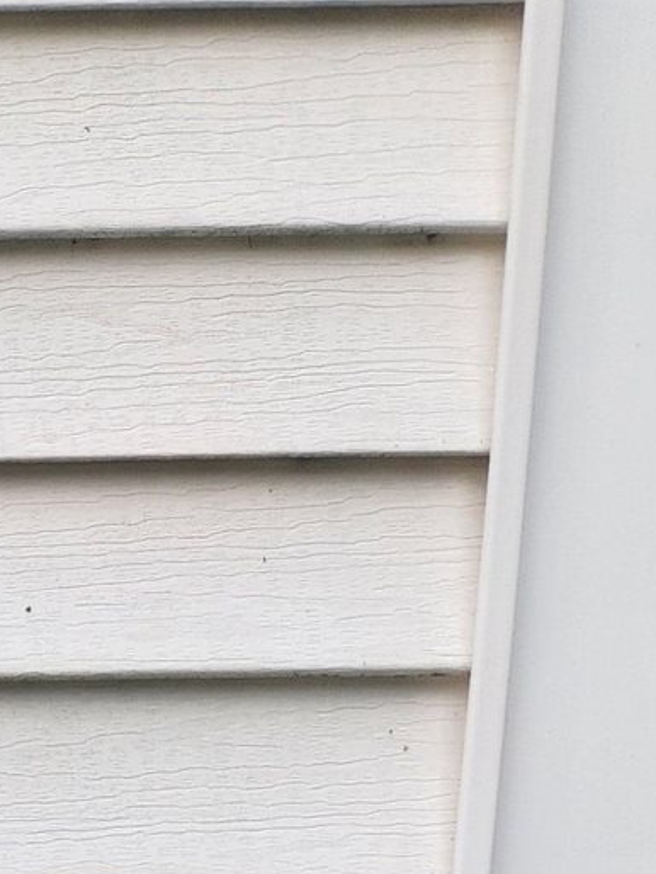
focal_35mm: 103
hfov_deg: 12.5
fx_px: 2600
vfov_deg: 14.4
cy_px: 1949
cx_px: -692
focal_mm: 5.4
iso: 20
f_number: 1.8
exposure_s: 1/628
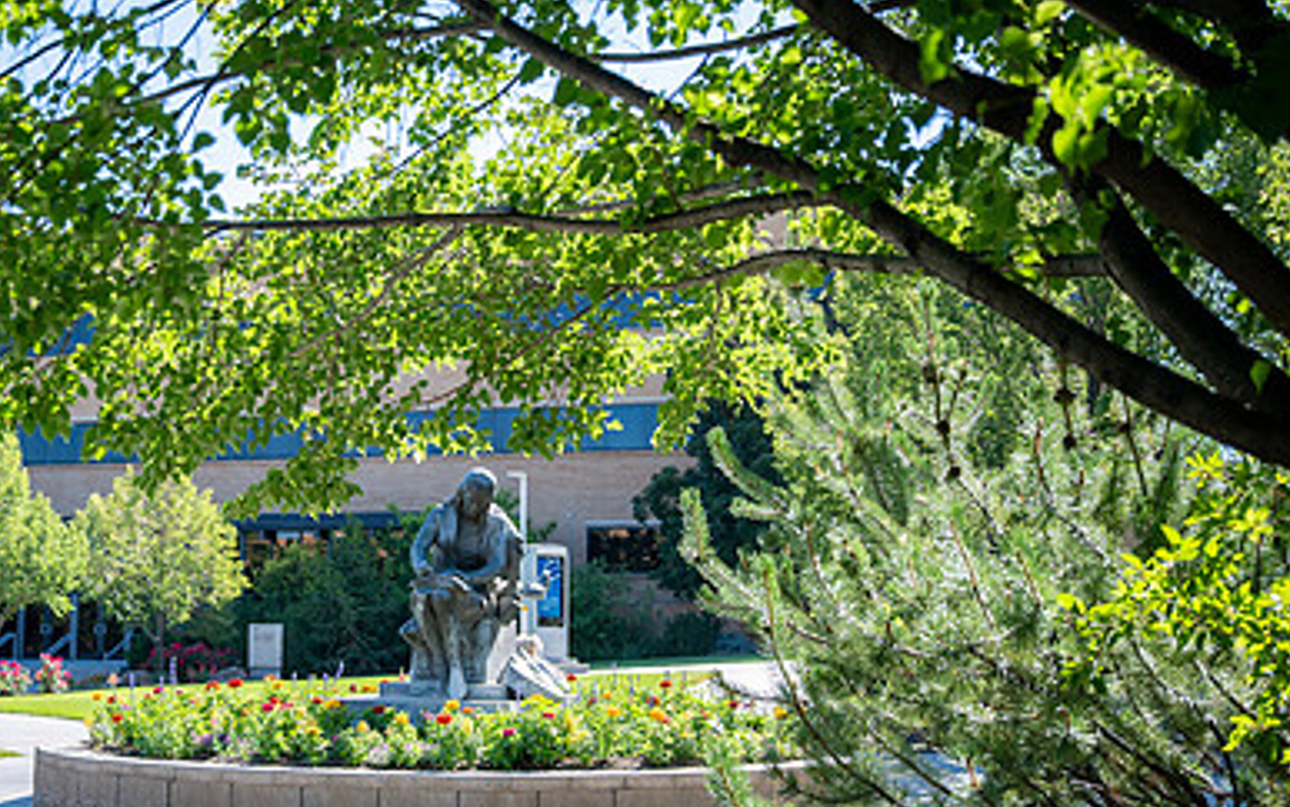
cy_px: 472
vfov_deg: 24.8
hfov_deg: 38.5
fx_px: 1828
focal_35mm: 52
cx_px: 463
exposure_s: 1/1600
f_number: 2.8
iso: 160
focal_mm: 34
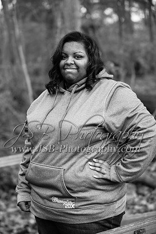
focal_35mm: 75
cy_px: 117
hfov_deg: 18.2
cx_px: 78
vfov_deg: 27.0
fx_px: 487
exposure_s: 1/200
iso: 200
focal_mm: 75
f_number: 3.2
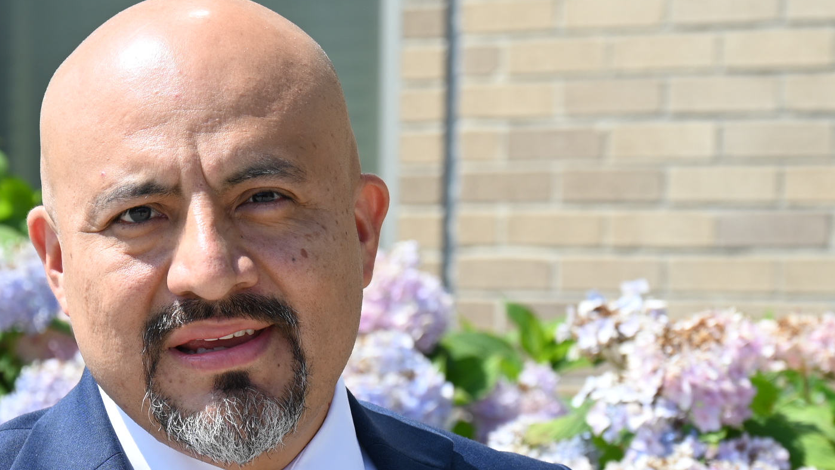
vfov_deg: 7.2
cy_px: 338
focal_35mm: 169
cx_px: 206
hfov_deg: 12.7
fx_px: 3742
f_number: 6
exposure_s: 1/250
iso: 110
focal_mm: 75
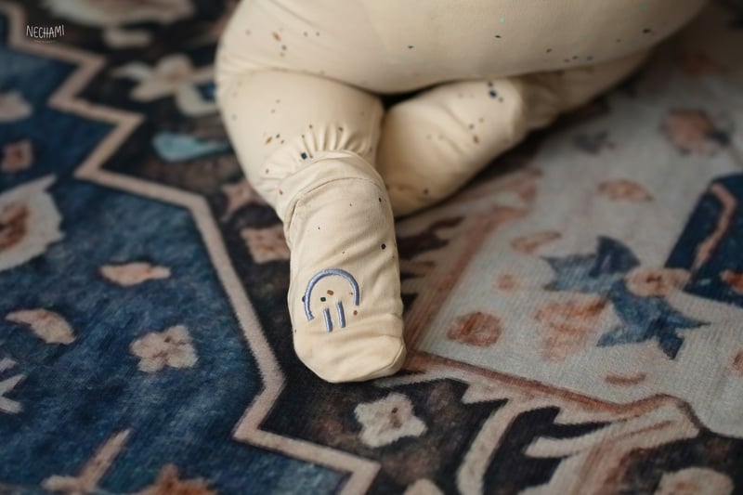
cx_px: 372
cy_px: 248
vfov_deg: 16.1
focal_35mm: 85
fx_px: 1754
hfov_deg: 23.9
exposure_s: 1/125
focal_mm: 85
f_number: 2.8
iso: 80
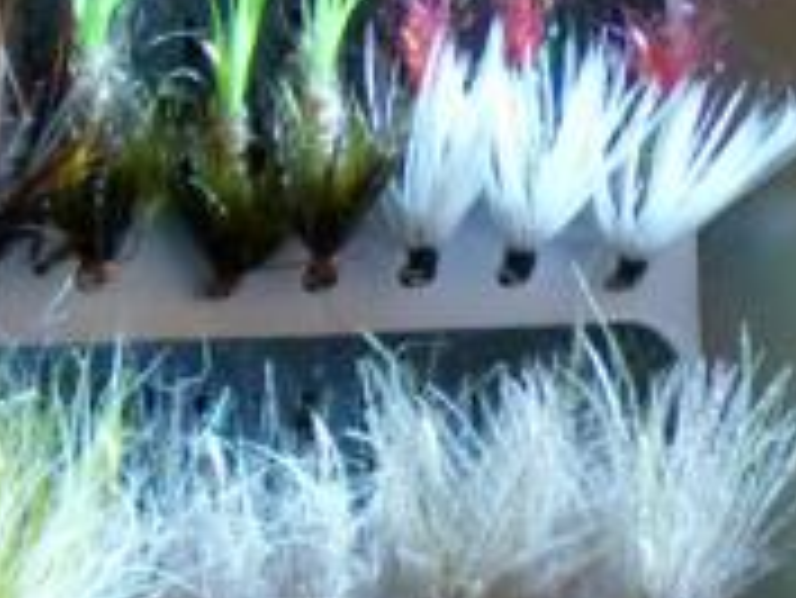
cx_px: -814
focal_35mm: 149
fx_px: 3429
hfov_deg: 11.8
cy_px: 531
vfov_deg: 9.9
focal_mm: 5.9
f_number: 2.8
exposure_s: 1/40
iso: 400
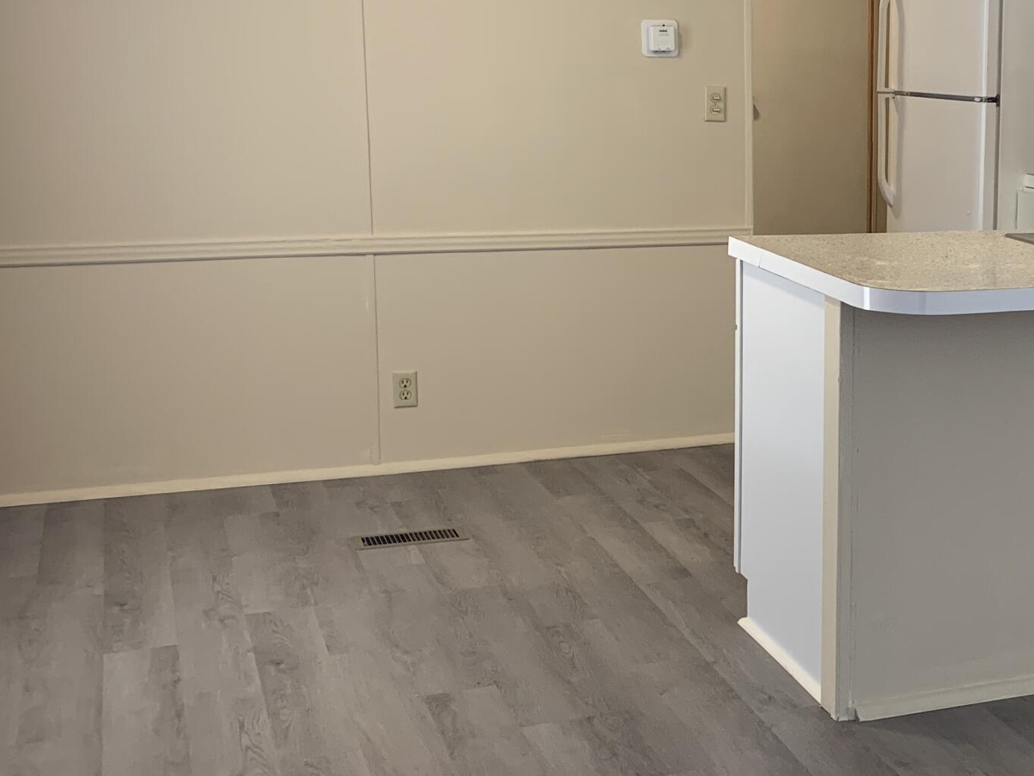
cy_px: 346
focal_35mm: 57
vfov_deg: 25.6
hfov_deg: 31.9
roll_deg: -1.0
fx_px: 1703
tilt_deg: -10.6
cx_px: 965
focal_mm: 4.25
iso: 125
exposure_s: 1/60
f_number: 1.8
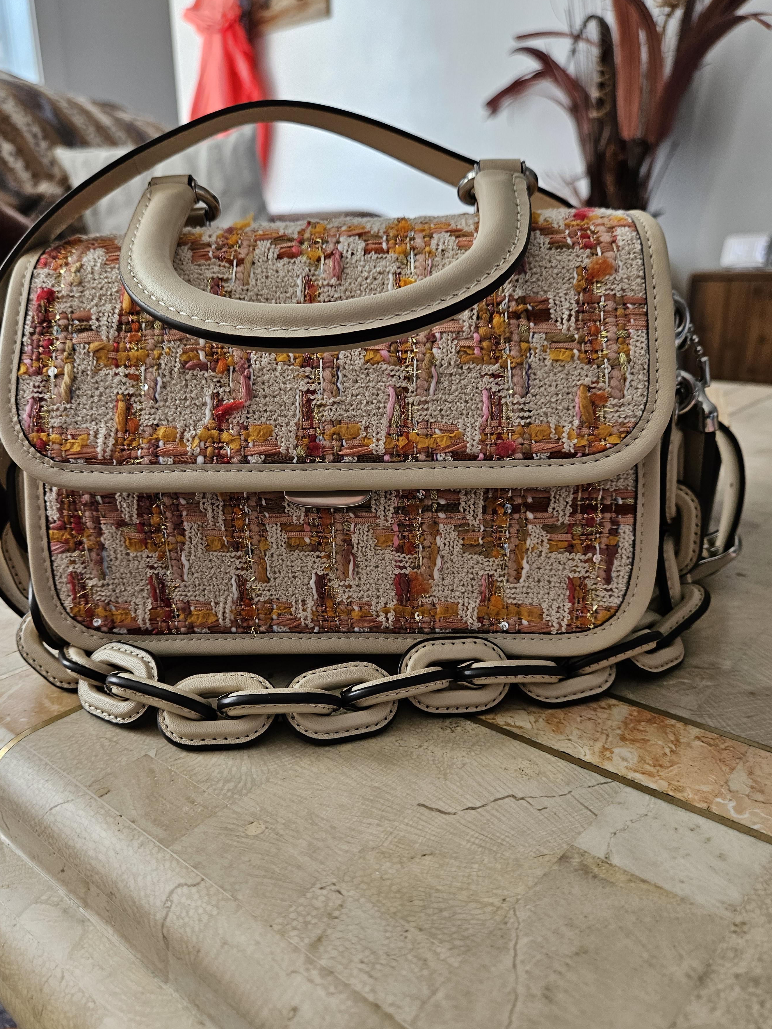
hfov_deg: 53.0
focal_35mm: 26
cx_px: 368
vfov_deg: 67.2
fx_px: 773
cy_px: 545
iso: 160
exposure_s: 1/120
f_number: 1.8
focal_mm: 5.4
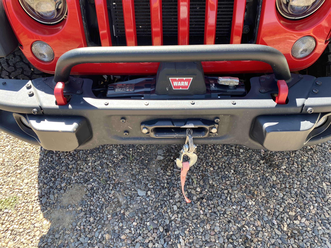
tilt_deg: -40.5
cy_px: 124
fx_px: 249
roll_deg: +1.0
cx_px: 166
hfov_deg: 67.3
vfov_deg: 53.1
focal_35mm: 26
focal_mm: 4.25
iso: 32
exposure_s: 1/195
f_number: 1.8
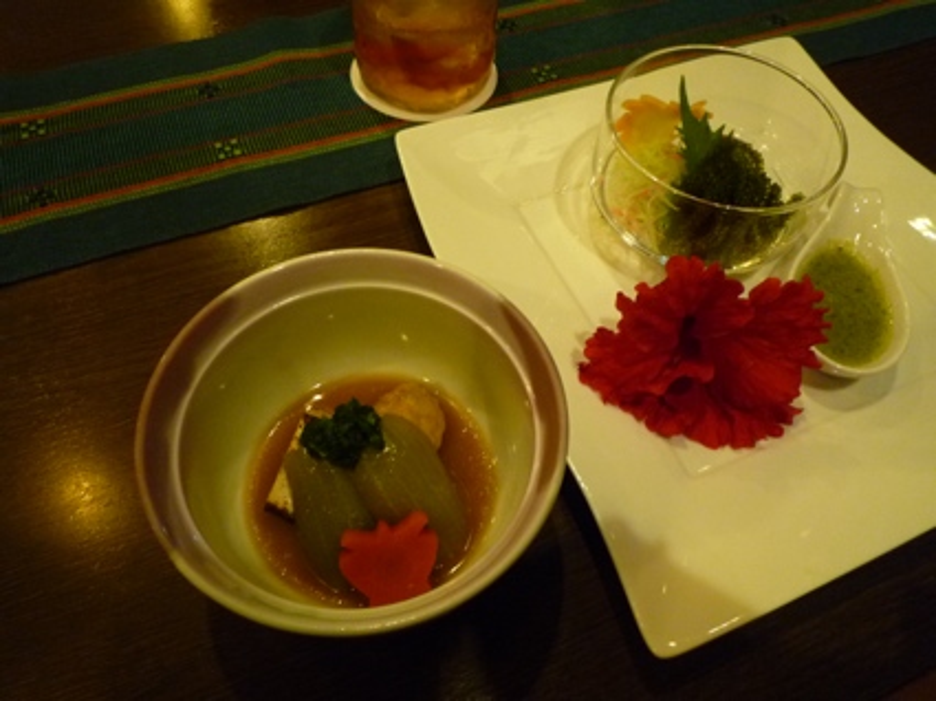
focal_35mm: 25
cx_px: 468
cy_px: 350
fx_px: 675
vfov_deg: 54.8
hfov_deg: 69.4
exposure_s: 1/8
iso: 400
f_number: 2.8
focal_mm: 4.4
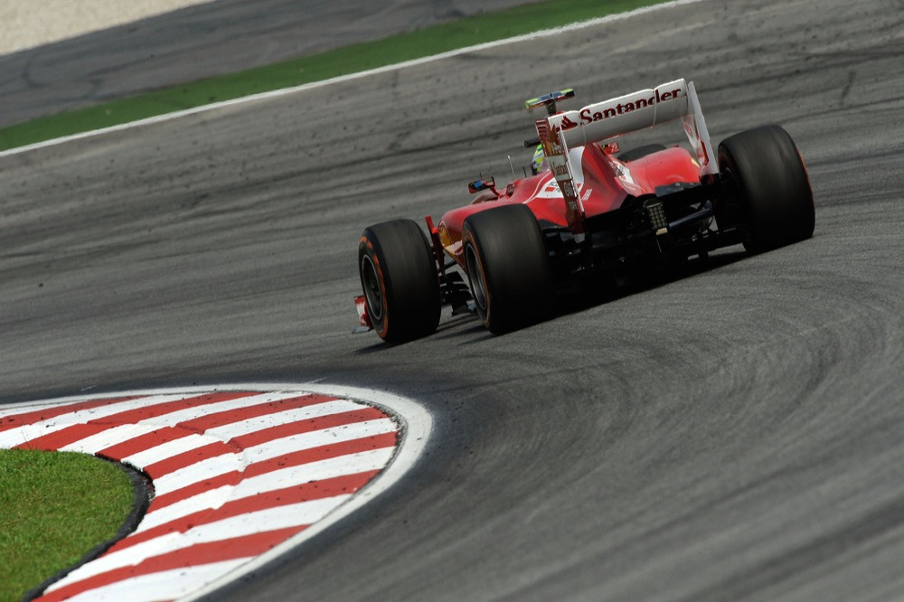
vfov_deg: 2.0
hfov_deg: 2.9
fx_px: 17571
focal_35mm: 700
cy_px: 301
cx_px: 452
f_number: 9
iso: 400
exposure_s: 1/1250
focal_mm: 700
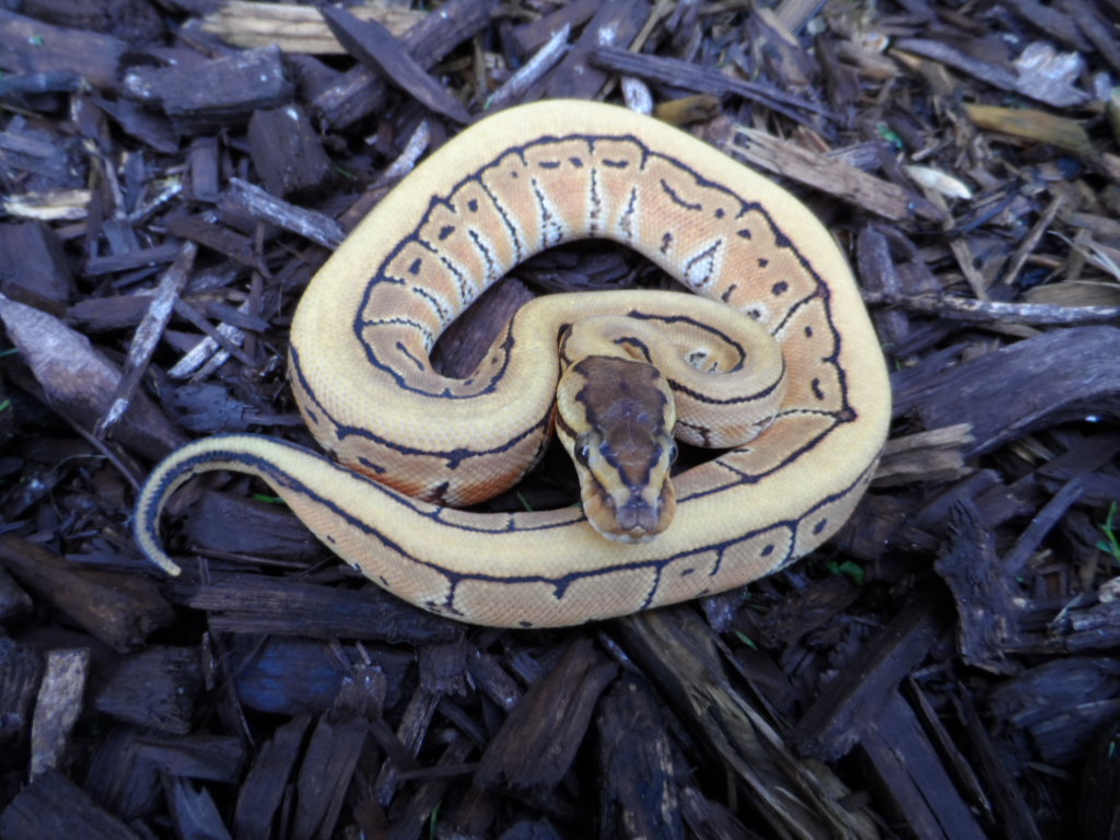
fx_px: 777
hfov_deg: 71.6
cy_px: 420
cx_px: 560
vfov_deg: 56.8
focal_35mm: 24
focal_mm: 4
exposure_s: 1/30
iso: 80
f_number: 3.2
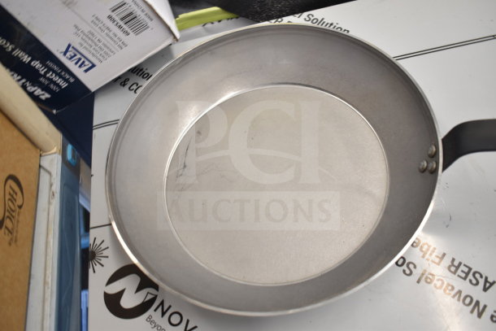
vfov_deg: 40.0
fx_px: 455
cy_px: 166
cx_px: 248
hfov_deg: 57.2
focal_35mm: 33
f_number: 3.8
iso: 560
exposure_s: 1/40
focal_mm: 22
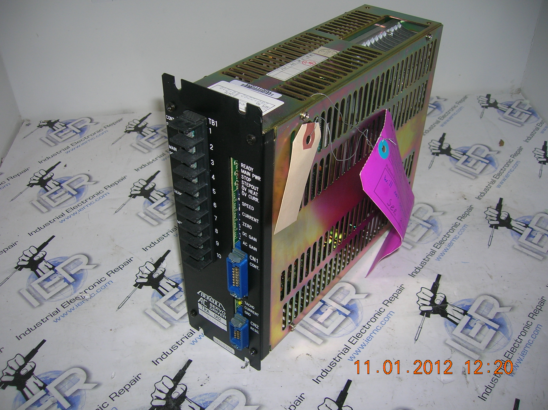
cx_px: 274
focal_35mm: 34
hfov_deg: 54.0
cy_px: 205
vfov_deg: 41.7
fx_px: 538
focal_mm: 5.7
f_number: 2.9
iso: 50
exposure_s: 1/60.1
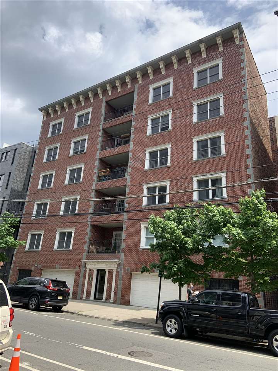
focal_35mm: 26
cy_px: 186
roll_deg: -4.5
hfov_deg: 53.1
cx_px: 139
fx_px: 278
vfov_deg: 67.3
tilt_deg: +20.7
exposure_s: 1/1748
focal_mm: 4.25
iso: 25
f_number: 1.8
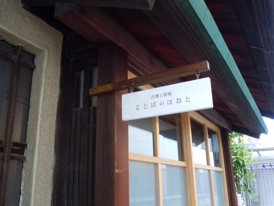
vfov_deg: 42.9
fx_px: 261
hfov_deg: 55.4
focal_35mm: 33
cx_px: 137
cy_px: 103
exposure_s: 1/125
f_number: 4
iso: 640
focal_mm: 5.9
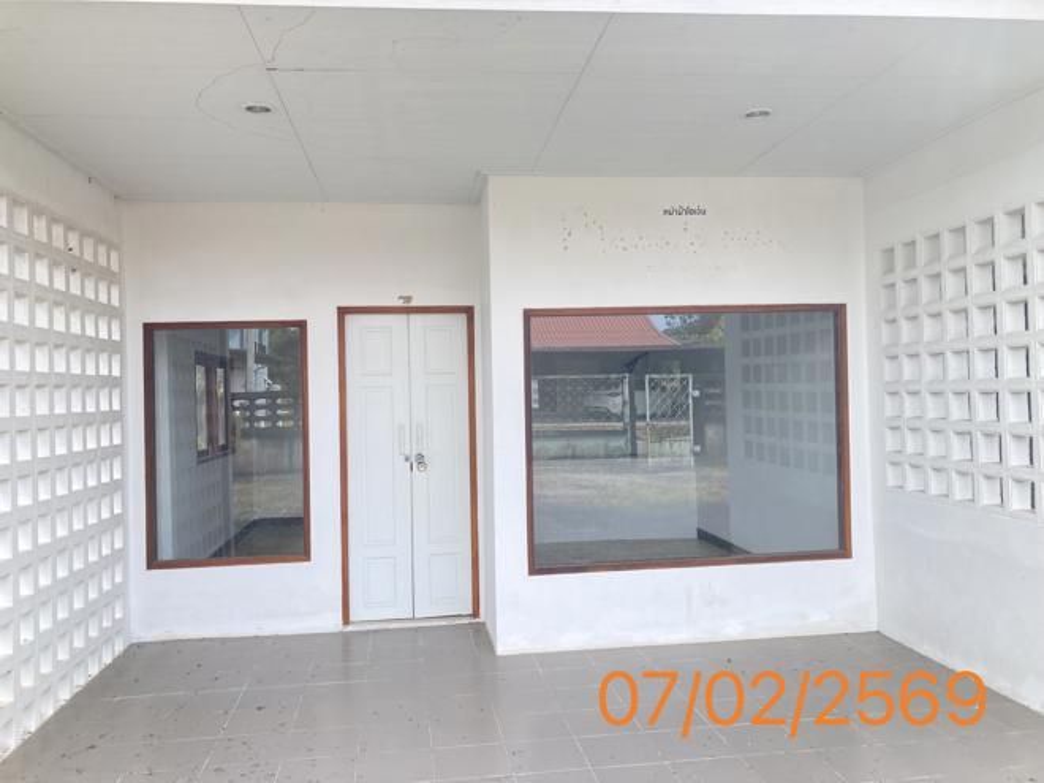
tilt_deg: +0.6
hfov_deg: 63.4
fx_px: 844
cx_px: 522
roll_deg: -0.6
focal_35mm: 28
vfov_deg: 49.7
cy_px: 392
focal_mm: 3.99
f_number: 1.8
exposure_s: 1/333
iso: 20
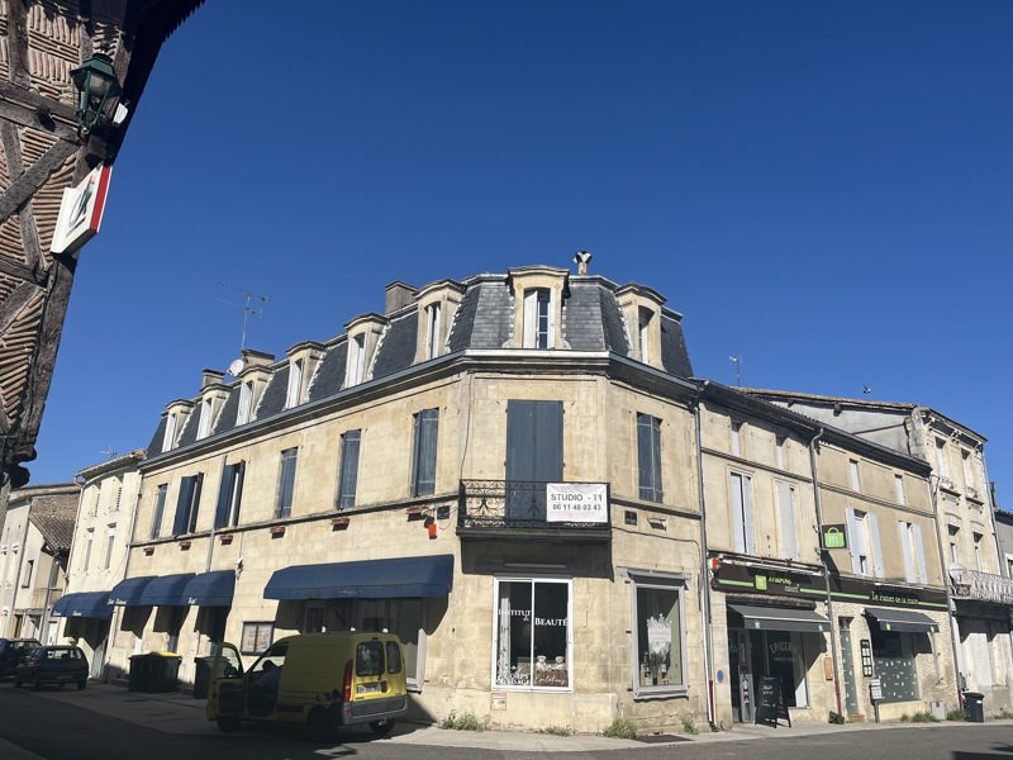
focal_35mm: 26
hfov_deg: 67.3
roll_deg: -1.5
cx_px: 506
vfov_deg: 53.1
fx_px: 761
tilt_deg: +16.7
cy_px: 380
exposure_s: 1/6173
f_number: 1.6
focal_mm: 5.1
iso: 50
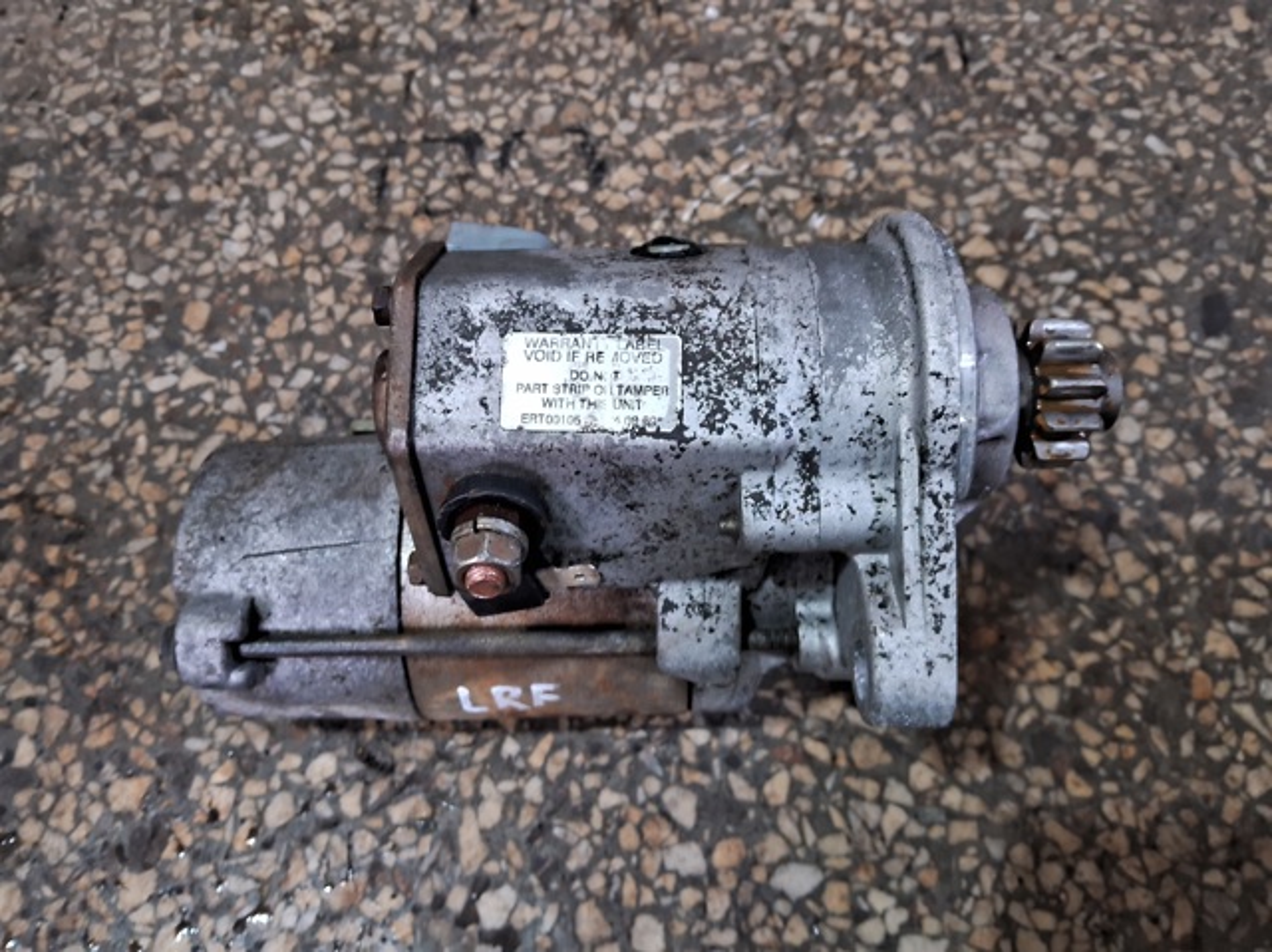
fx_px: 955
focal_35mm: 26
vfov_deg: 53.0
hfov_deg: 67.3
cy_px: 476
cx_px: 636
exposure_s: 1/30
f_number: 1.8
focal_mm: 3.98
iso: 400
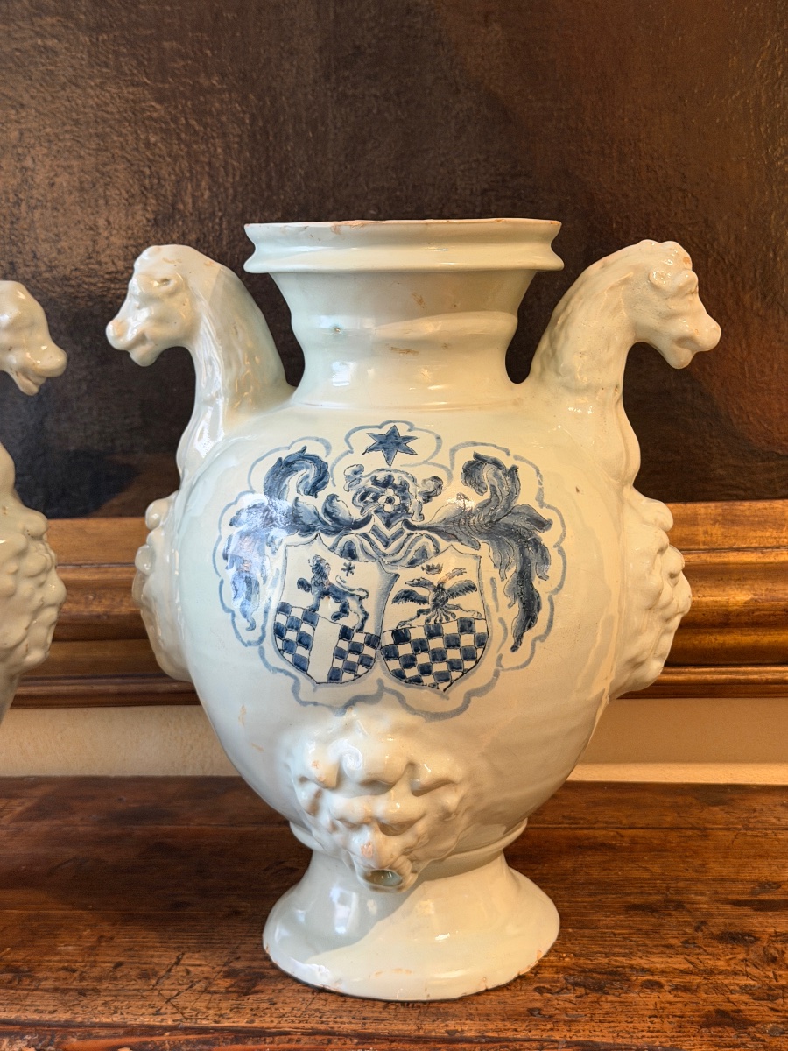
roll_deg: +0.0
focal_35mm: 48
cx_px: 394
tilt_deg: -7.9
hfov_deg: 30.3
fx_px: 1457
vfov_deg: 39.7
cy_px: 526
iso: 400
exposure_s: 1/33
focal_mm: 6.76
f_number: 1.78
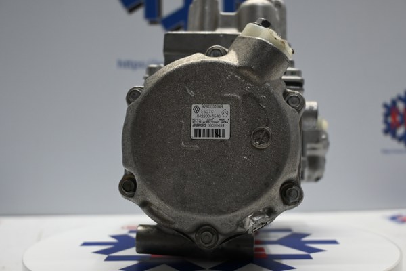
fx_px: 533
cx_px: 203
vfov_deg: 28.5
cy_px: 136
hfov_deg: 41.7
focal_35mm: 47
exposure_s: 1/50
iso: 500
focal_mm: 31.5
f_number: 5
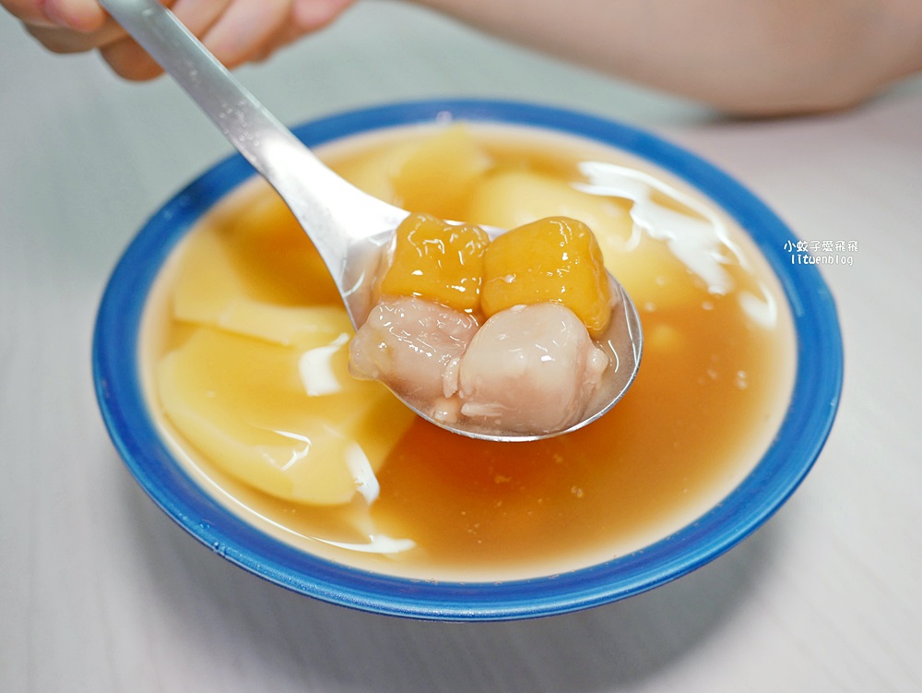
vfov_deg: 49.8
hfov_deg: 63.4
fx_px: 746
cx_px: 461
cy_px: 346
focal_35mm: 28
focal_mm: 14
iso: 200
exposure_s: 1/60
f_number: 2.5
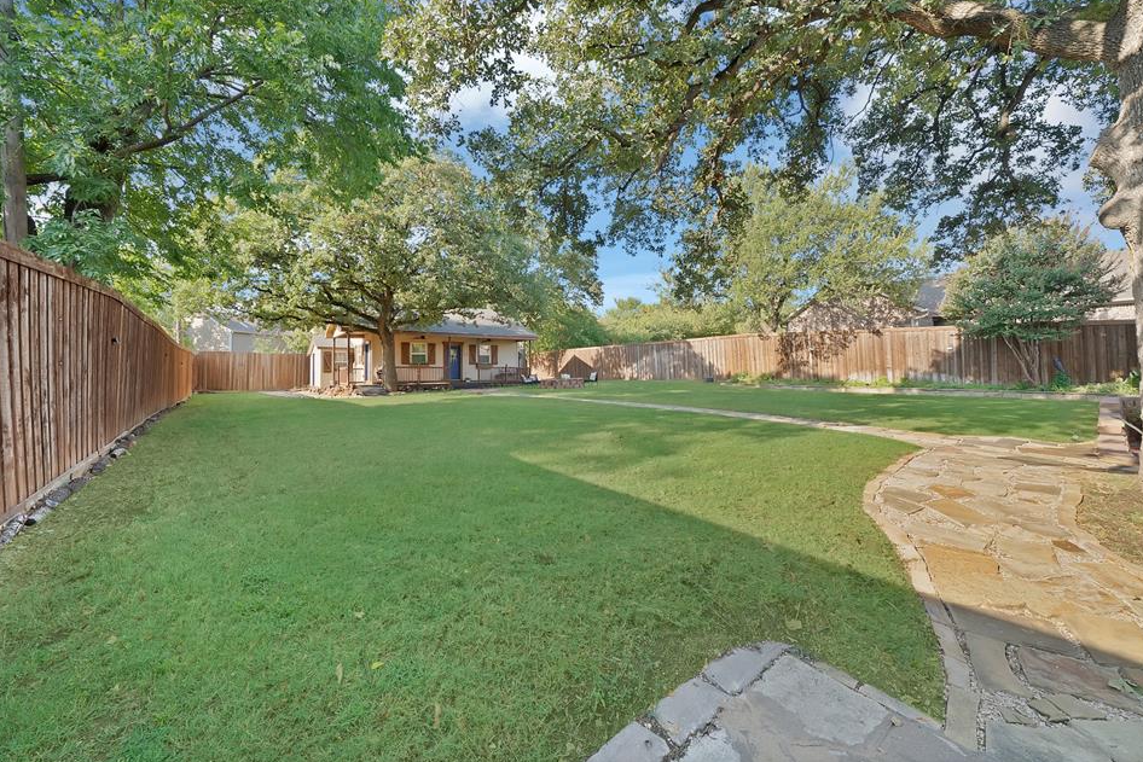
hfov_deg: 108.2
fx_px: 413
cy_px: 357
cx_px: 539
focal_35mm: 13
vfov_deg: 85.3
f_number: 9
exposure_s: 1/30
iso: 640
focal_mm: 12
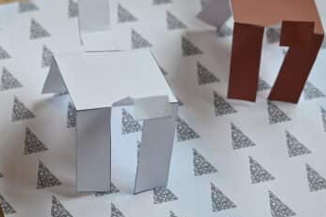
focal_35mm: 145
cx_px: 180
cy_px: 56
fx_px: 1312
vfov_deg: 9.4
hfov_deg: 14.2
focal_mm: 65
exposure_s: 1/125
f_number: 4.8
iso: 1600
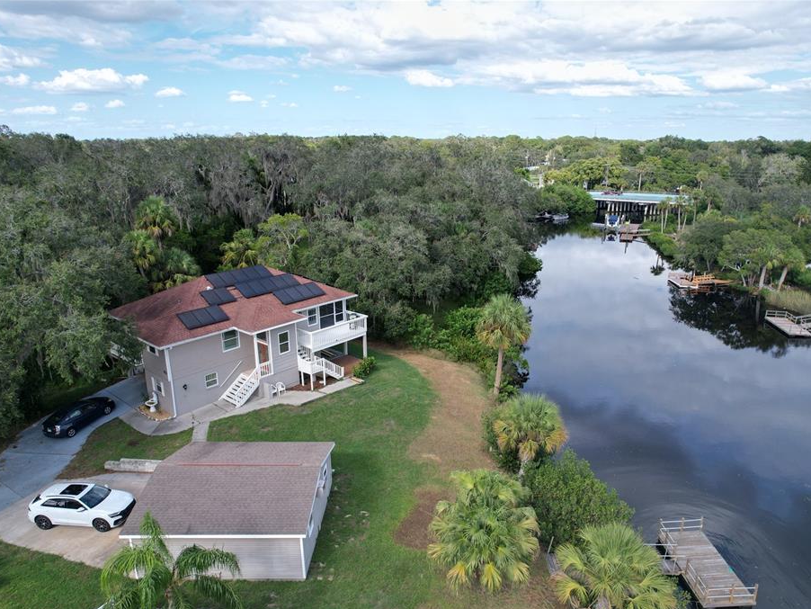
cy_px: 306
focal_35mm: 24
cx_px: 441
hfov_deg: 71.4
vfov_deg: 56.8
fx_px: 562
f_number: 2.8
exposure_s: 1/1250
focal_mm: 8.38
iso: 100
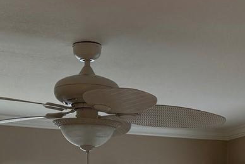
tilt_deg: -6.3
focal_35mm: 103
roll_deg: -1.2
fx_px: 701
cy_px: 301
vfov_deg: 12.2
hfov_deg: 19.8
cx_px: 136
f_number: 1.78
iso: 160
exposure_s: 1/120
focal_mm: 6.76
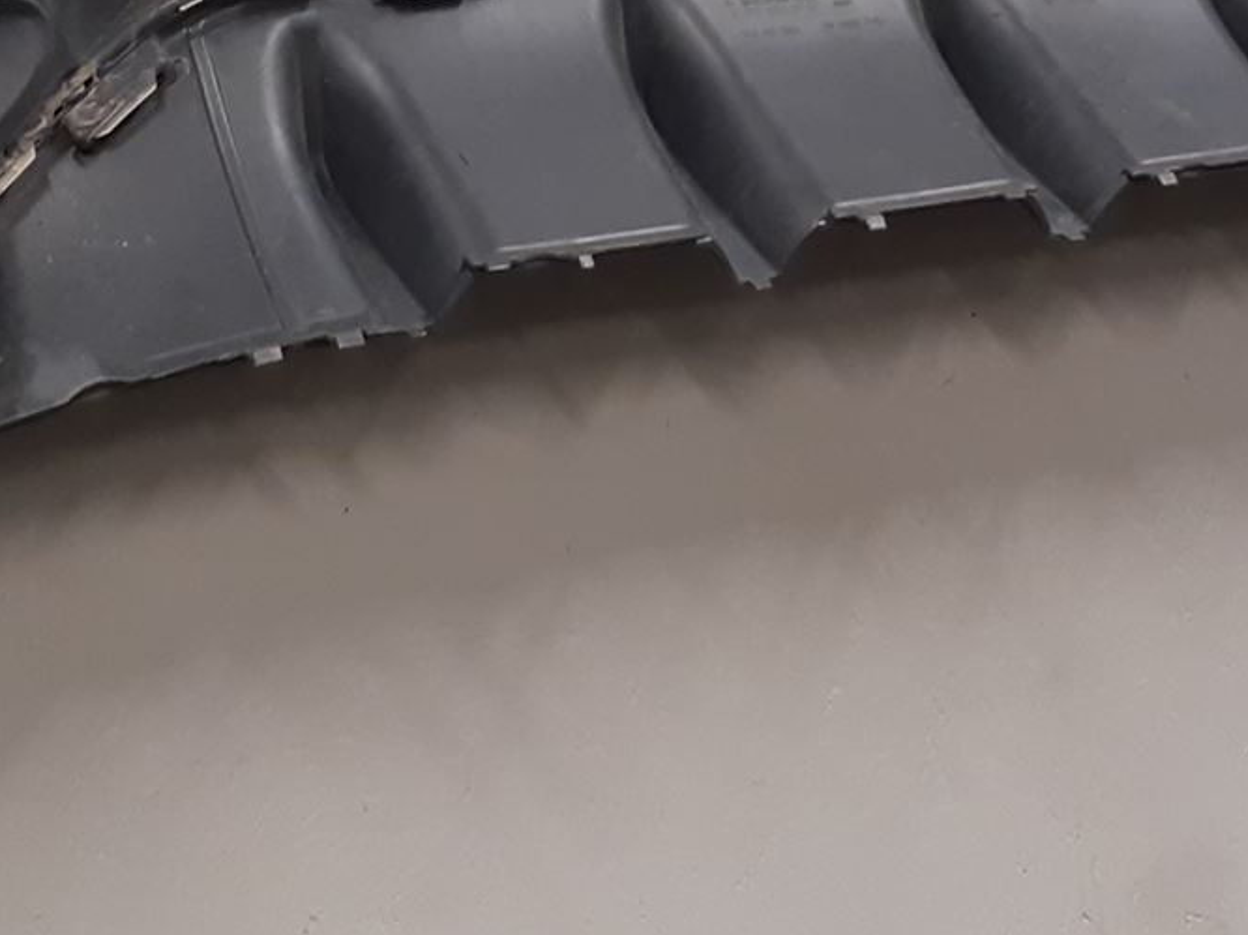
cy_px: 172
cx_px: 594
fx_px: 2883
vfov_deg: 18.2
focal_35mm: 80
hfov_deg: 24.4
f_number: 1.7
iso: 160
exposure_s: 1/50
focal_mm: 3.93
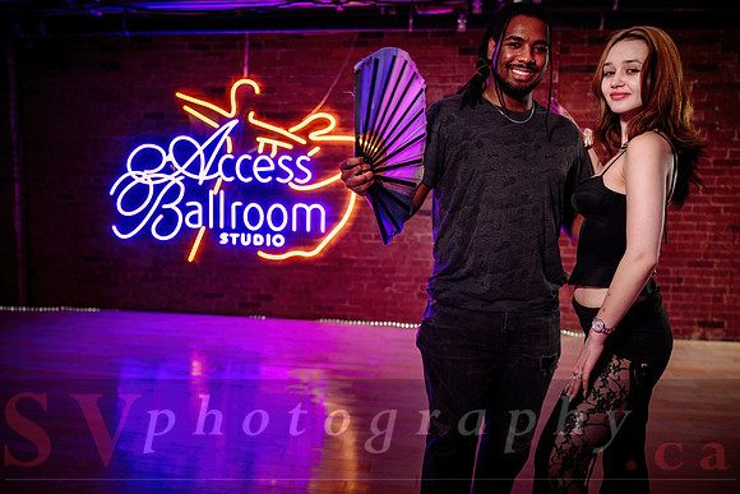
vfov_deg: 43.4
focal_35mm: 30
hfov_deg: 61.5
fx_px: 621
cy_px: 253
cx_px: 350
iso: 1600
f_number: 2
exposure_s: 1/250
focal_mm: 28
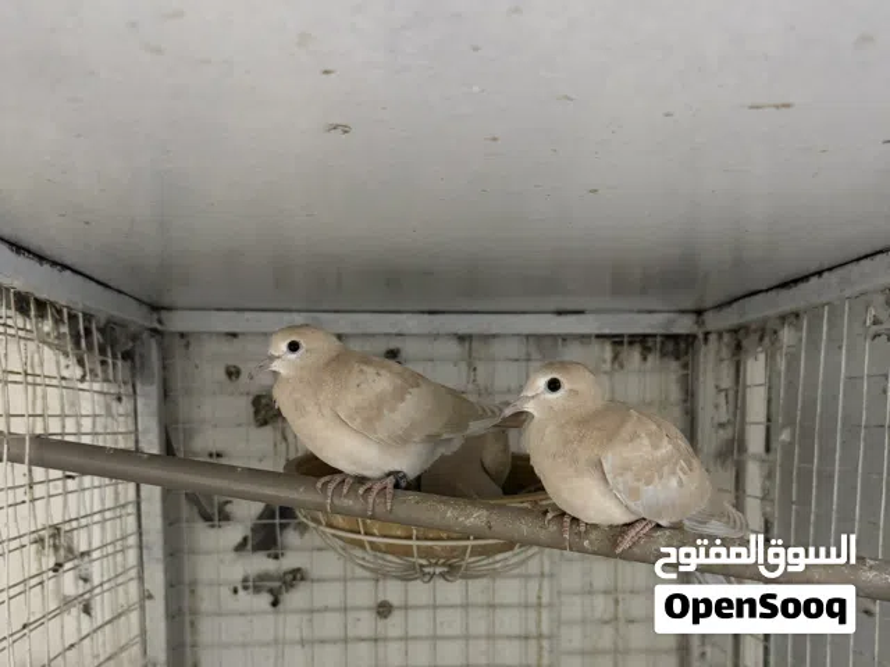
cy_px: 334
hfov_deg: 71.6
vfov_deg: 56.8
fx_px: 617
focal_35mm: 24
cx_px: 445
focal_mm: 6.76
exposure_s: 1/33
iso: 1000
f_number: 1.78
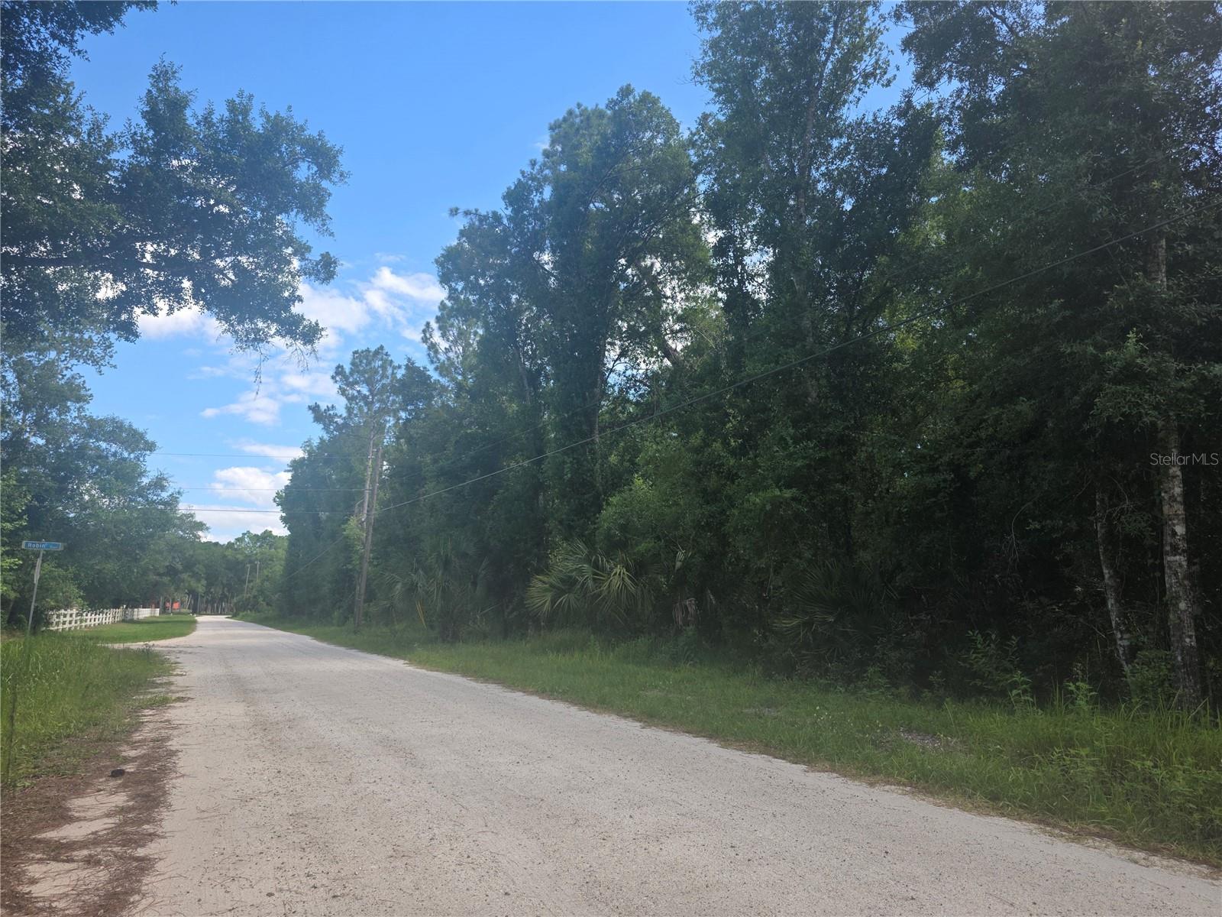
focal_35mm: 23
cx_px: 611
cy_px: 458
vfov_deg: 58.9
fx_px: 812
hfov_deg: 73.9
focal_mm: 6.3
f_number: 1.7
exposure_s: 1/1967
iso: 80
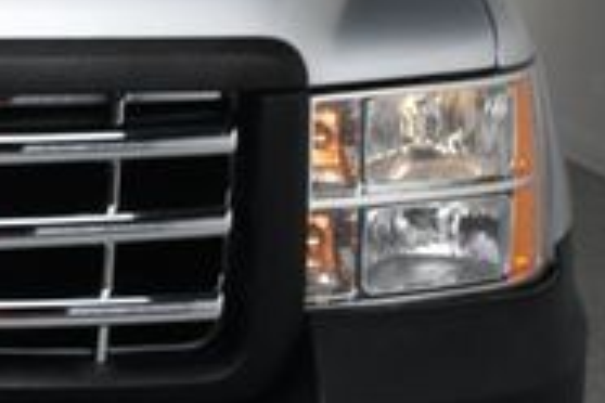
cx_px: -247
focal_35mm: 134
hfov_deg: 14.5
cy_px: 114
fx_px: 2252
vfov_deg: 10.2
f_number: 11
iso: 100
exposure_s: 1/160
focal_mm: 26
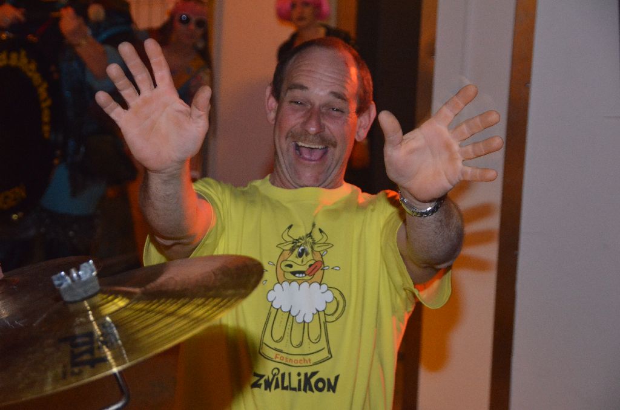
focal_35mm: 78
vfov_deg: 17.4
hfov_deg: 26.0
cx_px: 310
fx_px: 1340
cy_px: 205
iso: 3200
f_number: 4.8
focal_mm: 52
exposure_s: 1/60
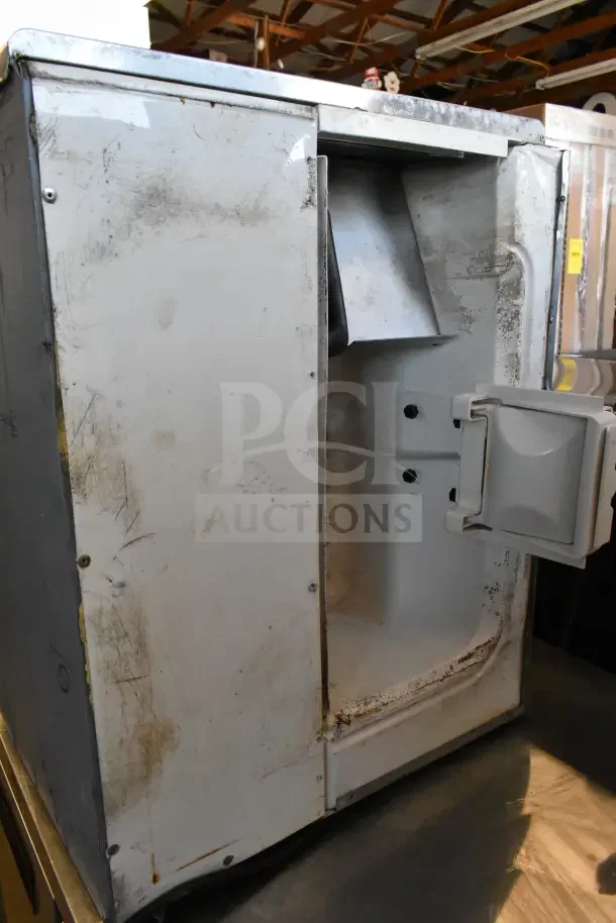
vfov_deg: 67.4
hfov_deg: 48.0
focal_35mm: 27
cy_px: 462
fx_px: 692
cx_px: 308
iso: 6400
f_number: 9
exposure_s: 1/320
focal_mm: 18
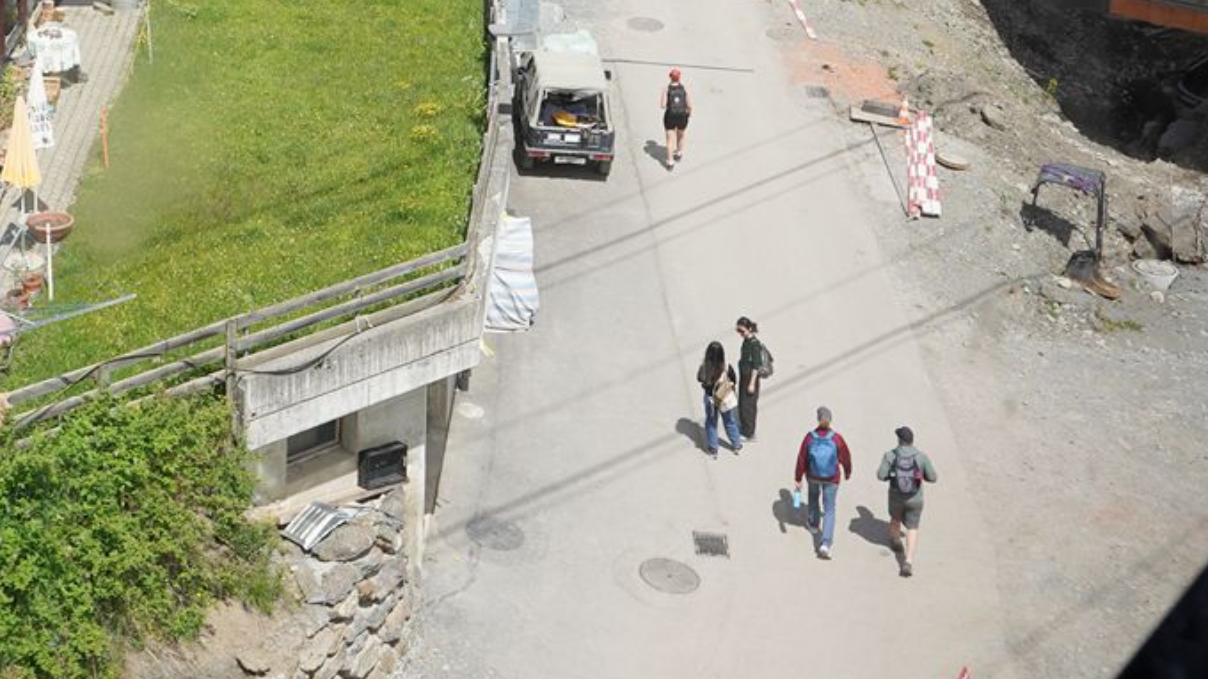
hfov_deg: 28.0
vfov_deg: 15.3
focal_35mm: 74
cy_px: -272
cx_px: 240
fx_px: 2370
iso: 100
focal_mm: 24
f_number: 9
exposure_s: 1/100
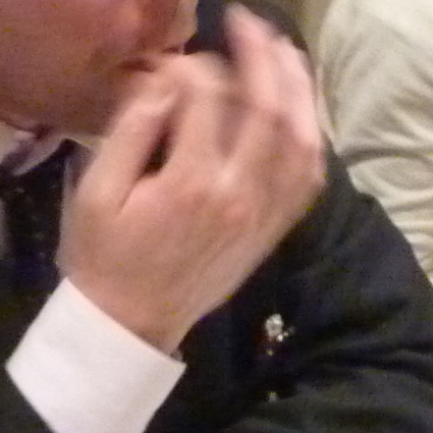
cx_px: 432
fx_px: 1868
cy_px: 165
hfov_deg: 13.1
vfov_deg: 13.2
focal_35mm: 132
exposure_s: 1/20
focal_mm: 4.1
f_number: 3.3
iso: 800
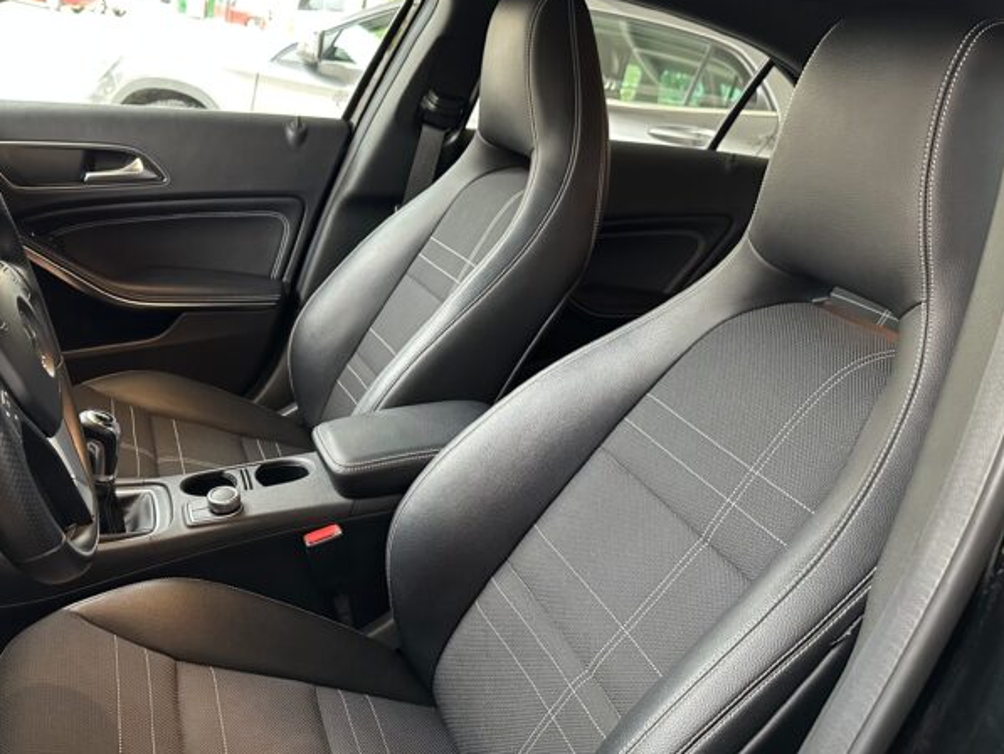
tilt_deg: -20.0
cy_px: 396
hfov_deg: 55.8
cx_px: 345
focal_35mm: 32
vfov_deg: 44.2
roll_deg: -9.0
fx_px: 928
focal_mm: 6.86
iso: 500
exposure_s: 1/60
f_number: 1.78
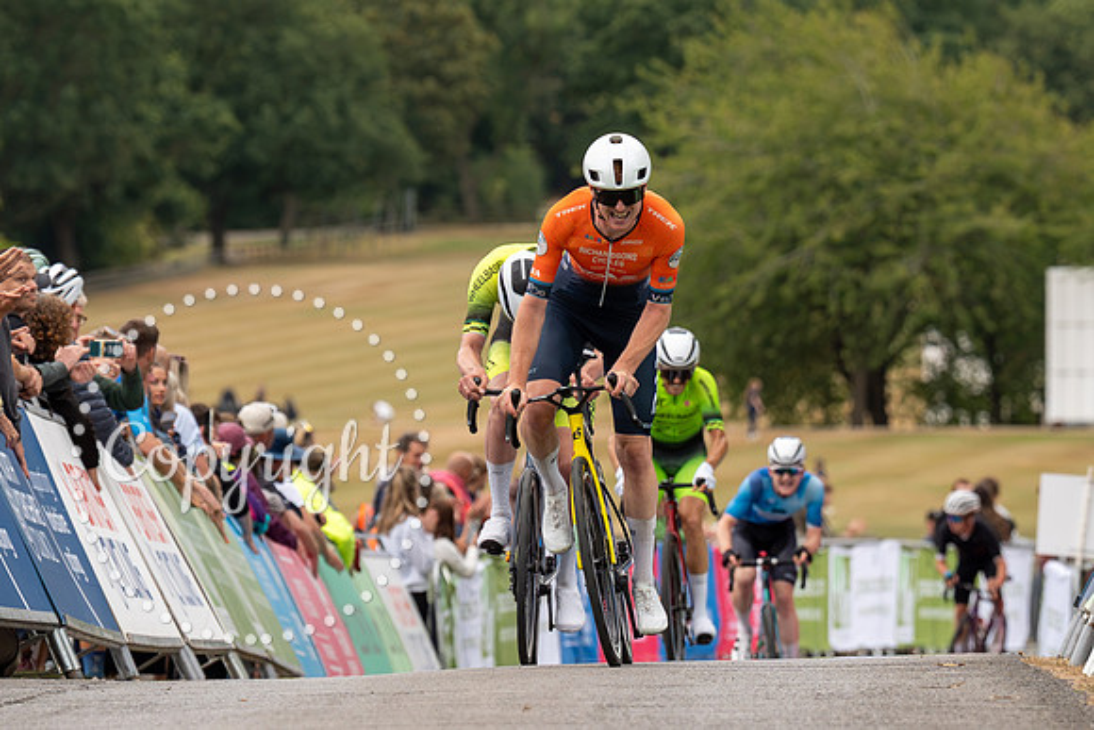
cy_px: 262
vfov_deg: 3.9
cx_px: 657
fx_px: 10679
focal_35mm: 351
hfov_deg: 5.9
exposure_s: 1/1000
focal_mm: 145
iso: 640
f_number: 3.5
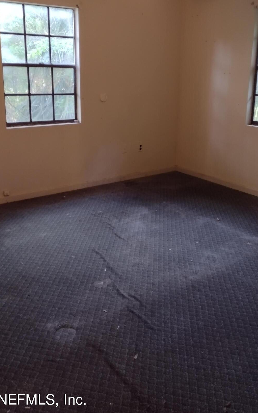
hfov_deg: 35.3
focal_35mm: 36
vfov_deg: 53.6
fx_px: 405
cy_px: 164
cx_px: 143
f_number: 1.7
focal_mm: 4.71
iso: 288
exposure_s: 1/30
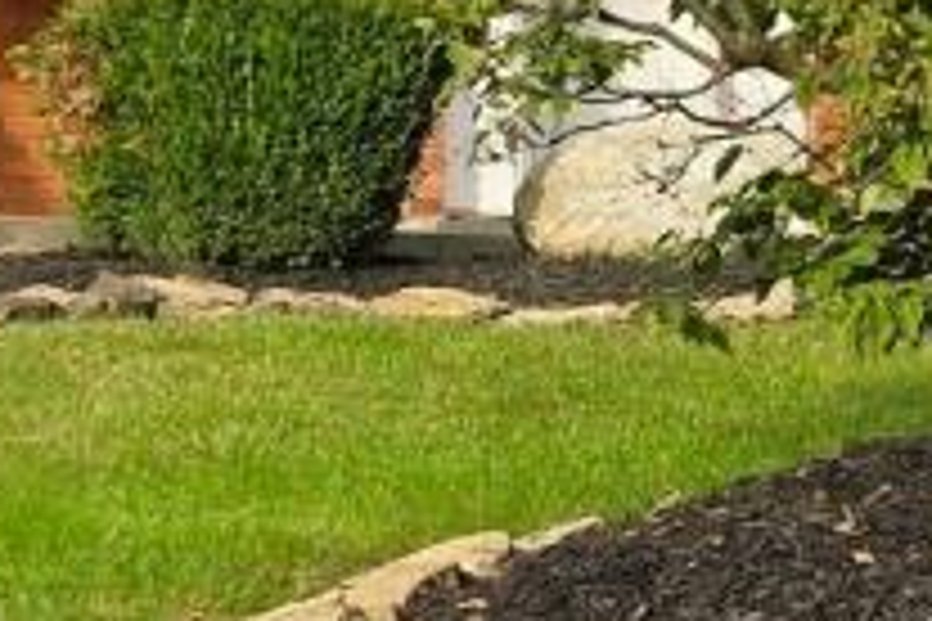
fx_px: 4478
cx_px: 1004
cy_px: 214
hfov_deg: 11.7
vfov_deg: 7.9
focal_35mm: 173
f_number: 1.8
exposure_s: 1/829
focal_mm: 5.4
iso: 25
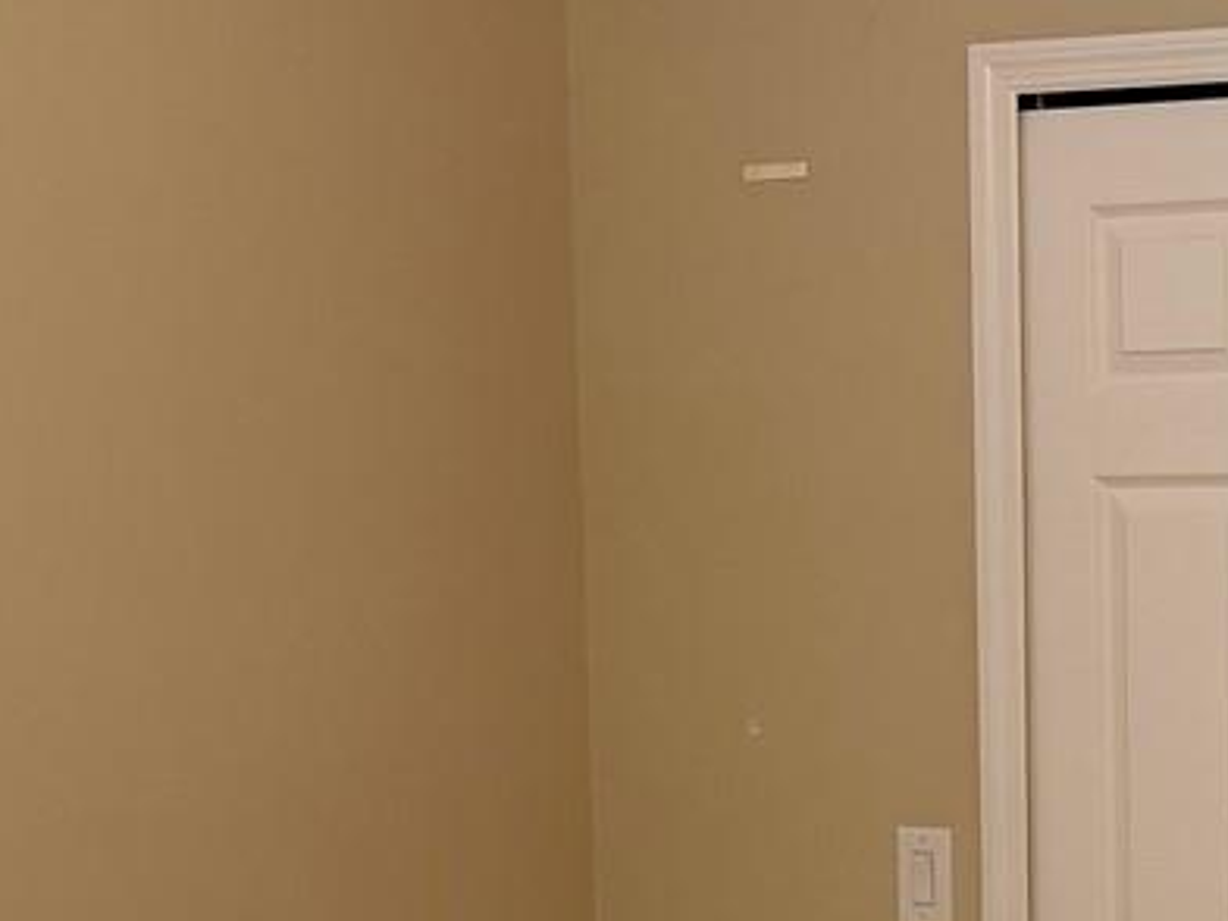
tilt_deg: -6.6
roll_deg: -0.3
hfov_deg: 19.4
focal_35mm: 98
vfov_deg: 14.8
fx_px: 3477
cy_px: 974
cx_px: 1266
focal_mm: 6.76
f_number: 1.78
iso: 200
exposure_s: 1/60
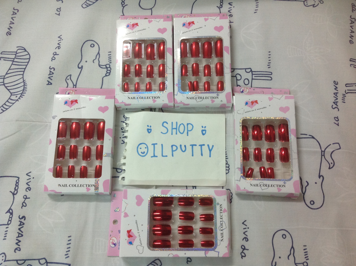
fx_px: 359
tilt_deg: -74.1
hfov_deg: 52.7
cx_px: 178
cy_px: 133
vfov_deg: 40.6
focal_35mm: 35
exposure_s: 1/17
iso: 125
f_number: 2.4
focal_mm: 4.28
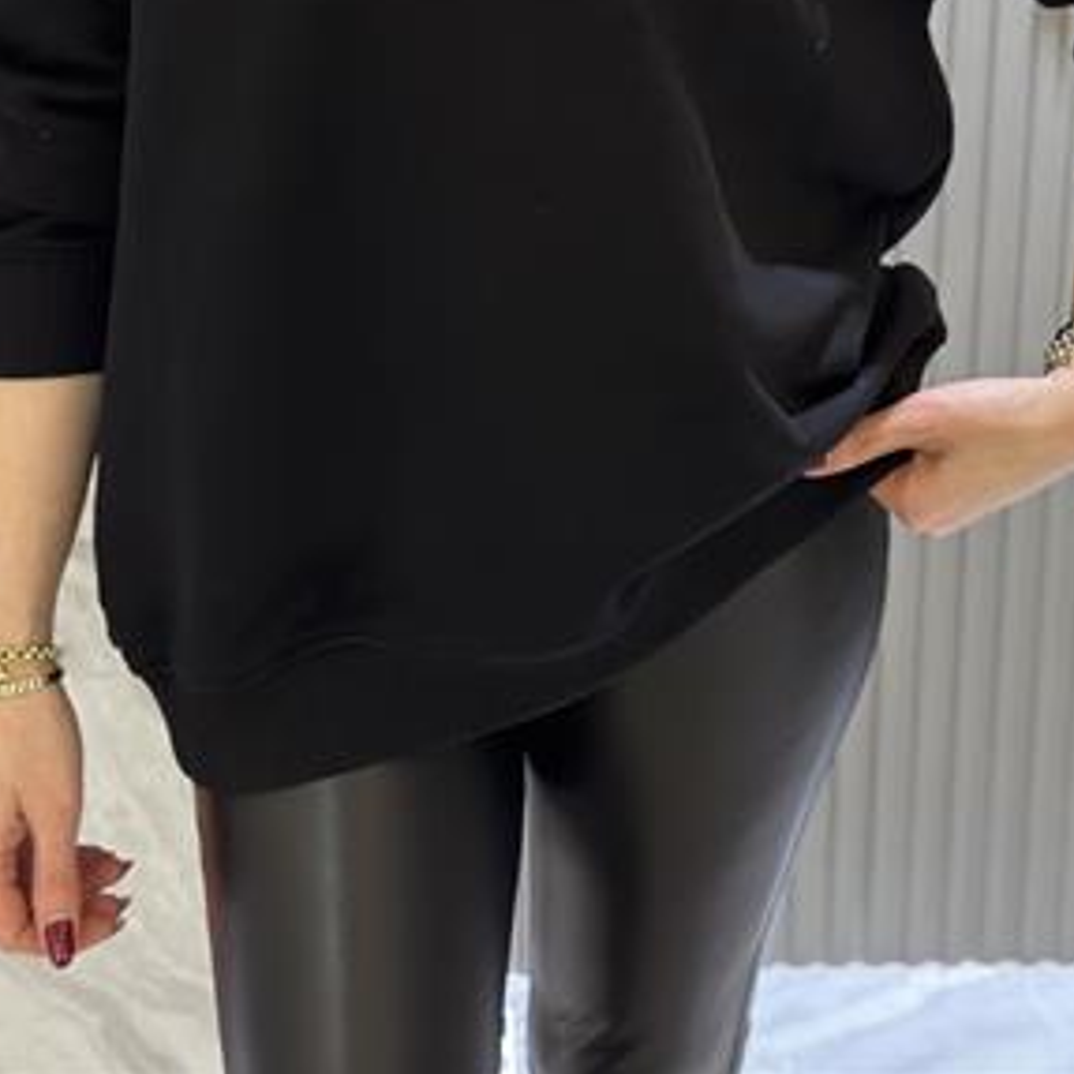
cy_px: 109
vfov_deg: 22.0
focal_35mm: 77
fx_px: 2703
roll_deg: -0.4
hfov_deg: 22.5
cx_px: 546
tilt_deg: -19.0
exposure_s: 1/33
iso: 500
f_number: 1.78
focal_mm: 6.86
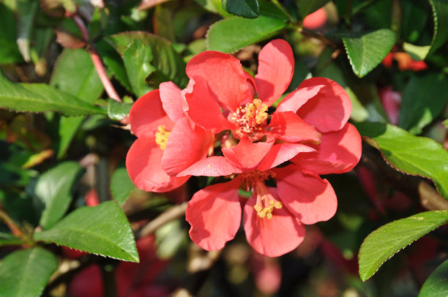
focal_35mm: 128
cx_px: 224
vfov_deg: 10.7
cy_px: 148
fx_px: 1584
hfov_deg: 16.1
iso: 200
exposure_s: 1/200
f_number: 9
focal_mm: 85
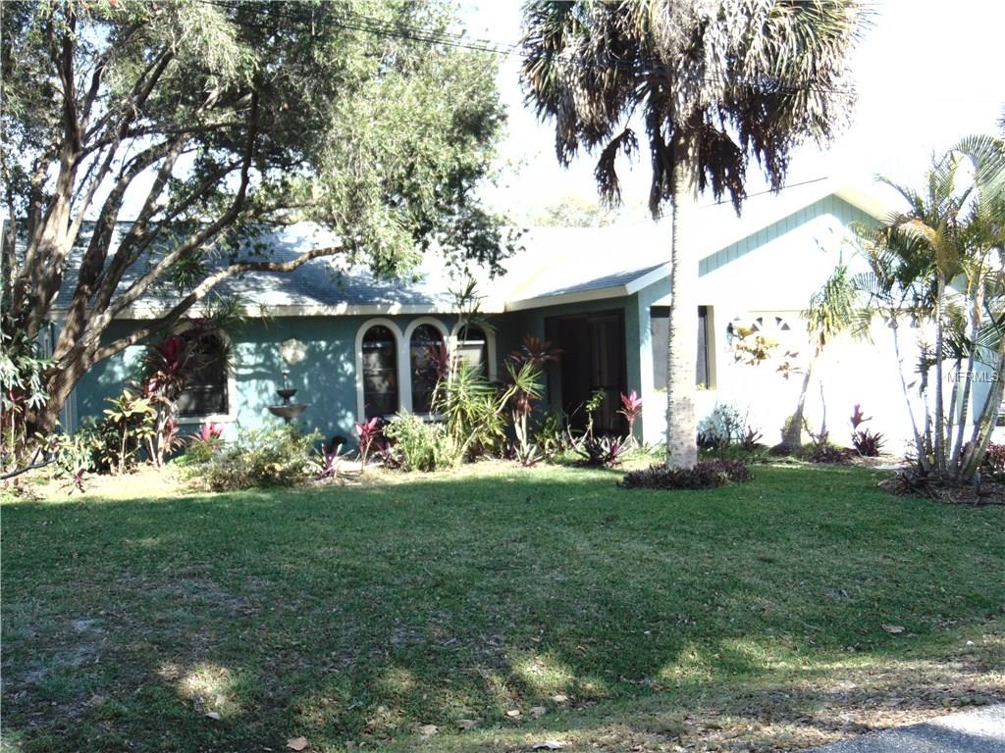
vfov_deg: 34.3
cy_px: 376
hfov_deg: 44.8
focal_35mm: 42
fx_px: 1219
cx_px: 502
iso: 80
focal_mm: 7.6
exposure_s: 1/250
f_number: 3.3
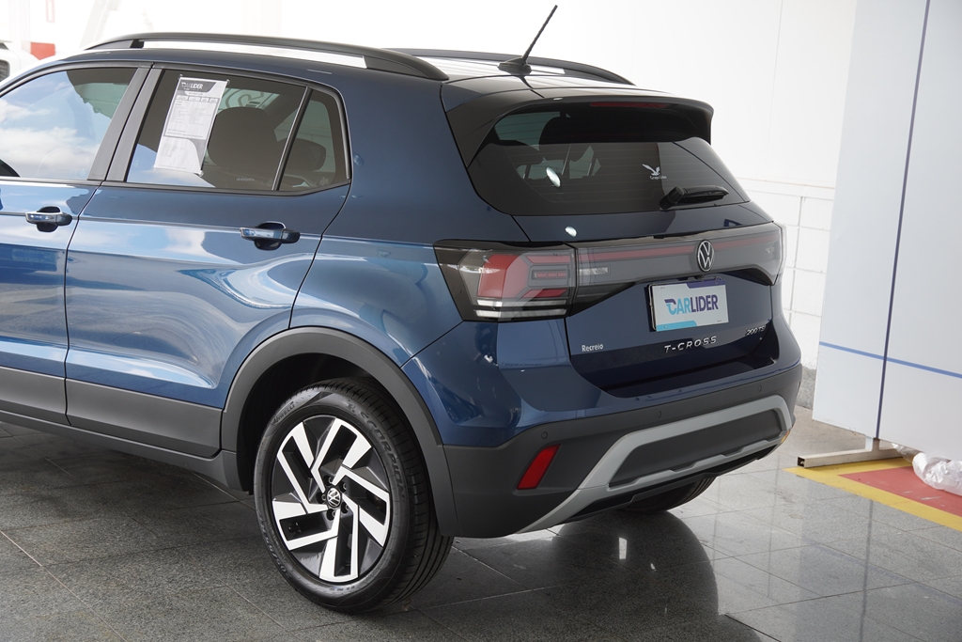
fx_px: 1523
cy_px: 321
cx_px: 481
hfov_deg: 35.0
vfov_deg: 23.8
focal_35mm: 57
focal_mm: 38
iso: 100
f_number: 4.5
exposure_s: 1/80
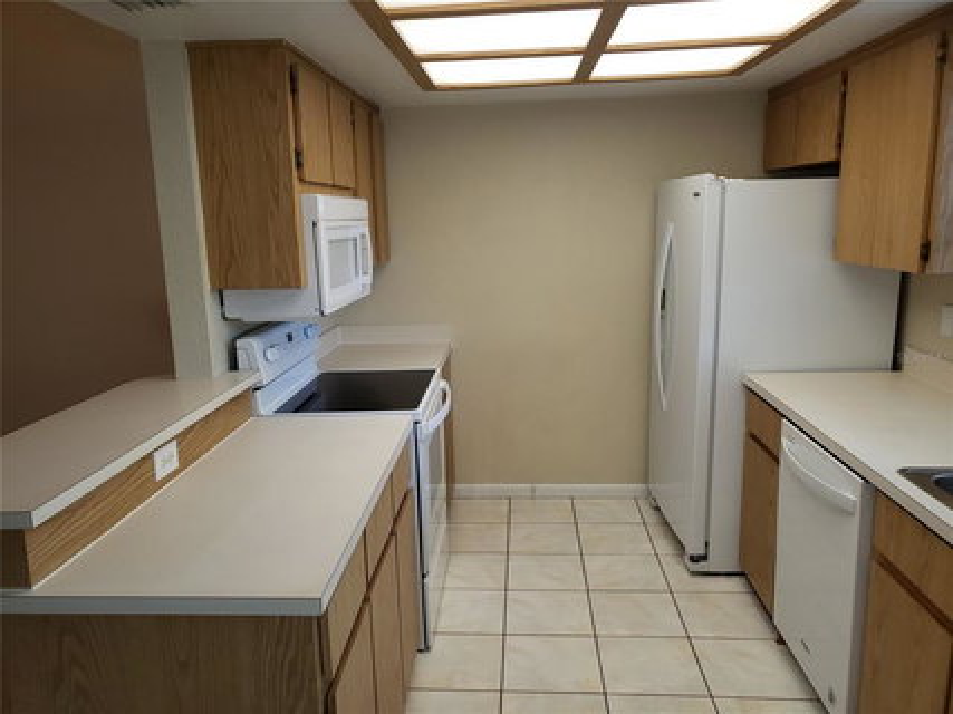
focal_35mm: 26
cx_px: 476
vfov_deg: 53.0
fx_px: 716
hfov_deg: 67.3
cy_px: 357
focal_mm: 4.3
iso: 80
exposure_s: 1/40
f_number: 2.4
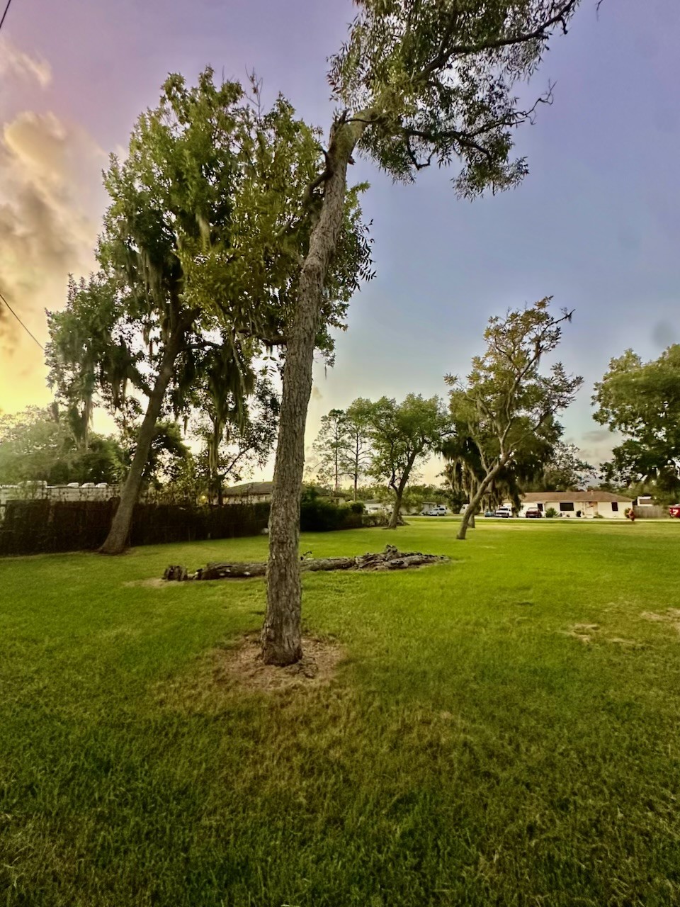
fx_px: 367
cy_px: 454
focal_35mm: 14
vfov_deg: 102.1
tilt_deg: +9.5
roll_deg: -0.7
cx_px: 340
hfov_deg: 85.7
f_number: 2.2
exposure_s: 1/60
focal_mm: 2.22
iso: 400
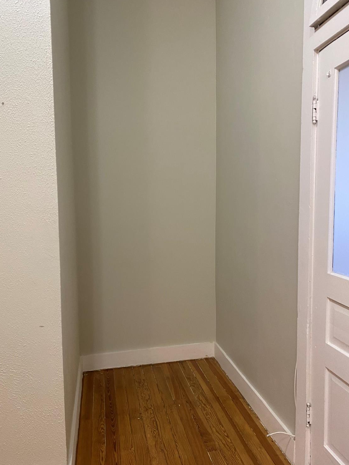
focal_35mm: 27
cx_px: 174
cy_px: 228
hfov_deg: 51.3
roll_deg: +0.2
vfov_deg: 65.3
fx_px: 363
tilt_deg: -3.7
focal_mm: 4.25
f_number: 1.8
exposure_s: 1/60
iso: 160
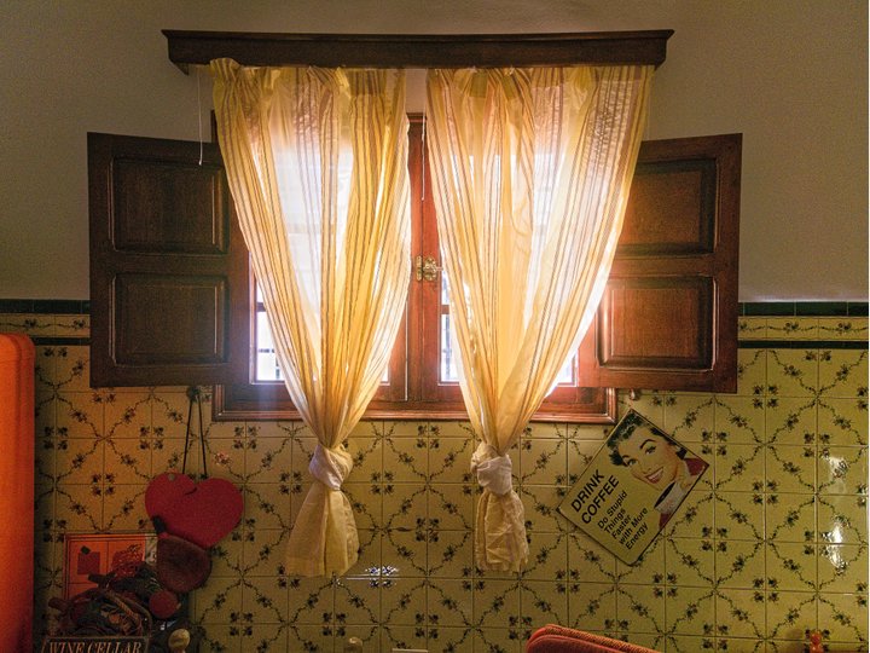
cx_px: 435
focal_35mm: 26
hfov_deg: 67.3
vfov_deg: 53.1
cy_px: 326
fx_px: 653
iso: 200
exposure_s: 1/125
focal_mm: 13
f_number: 4
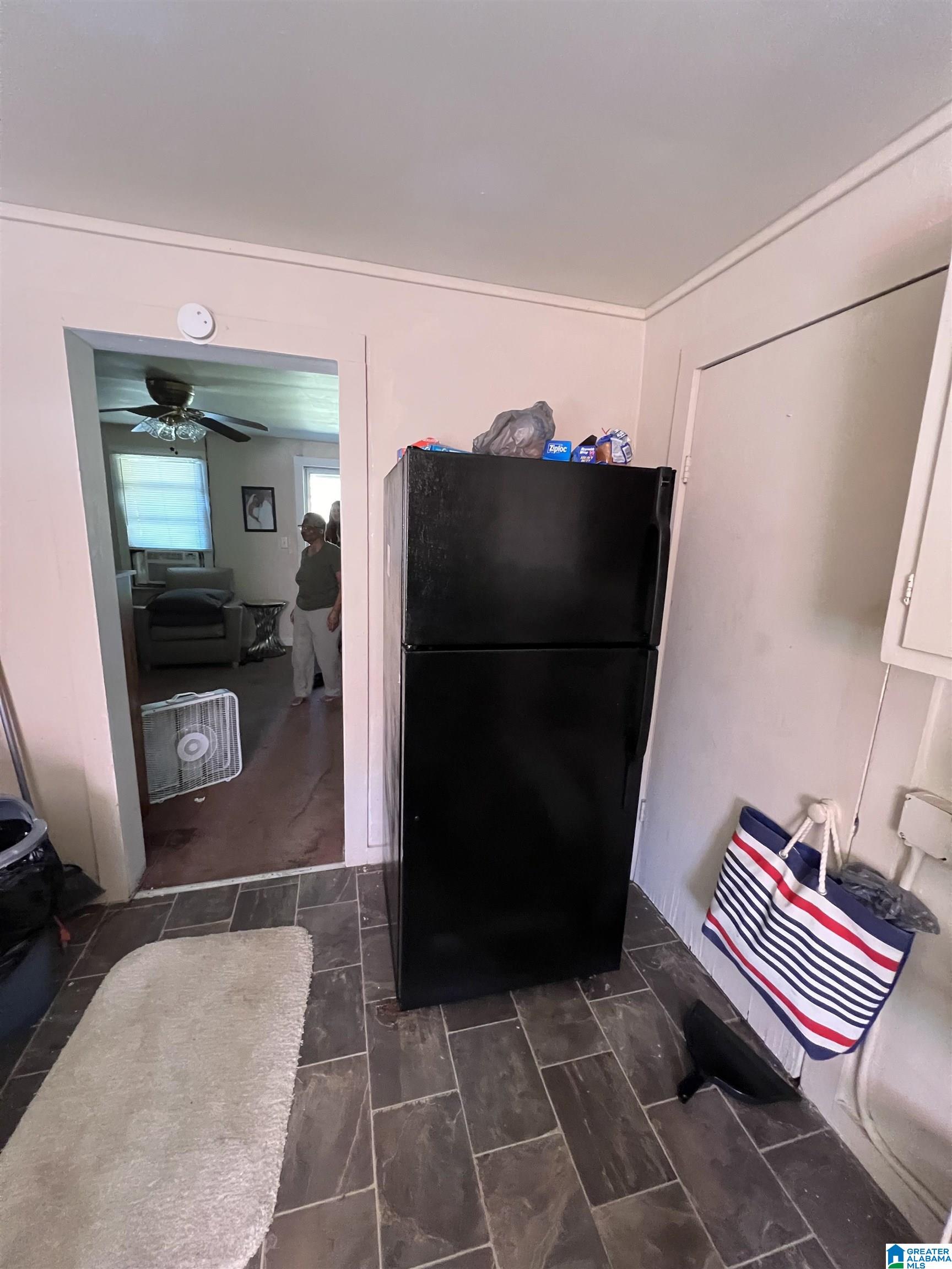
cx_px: 476
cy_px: 634
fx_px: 477
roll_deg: -1.8
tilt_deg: -11.4
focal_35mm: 13
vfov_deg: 106.2
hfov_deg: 89.9
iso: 640
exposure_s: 1/60
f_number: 1.8
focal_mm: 1.57
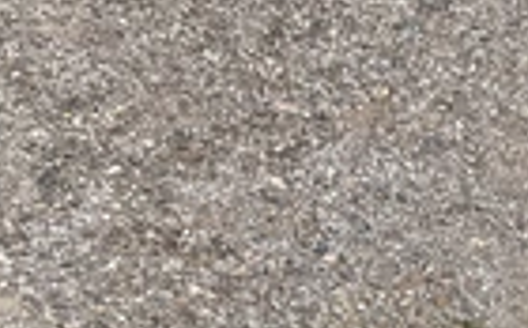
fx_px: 1264
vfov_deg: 13.7
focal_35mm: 88
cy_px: 532
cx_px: 396
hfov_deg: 23.4
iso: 25
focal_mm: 3
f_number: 1.8
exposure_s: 1/1098
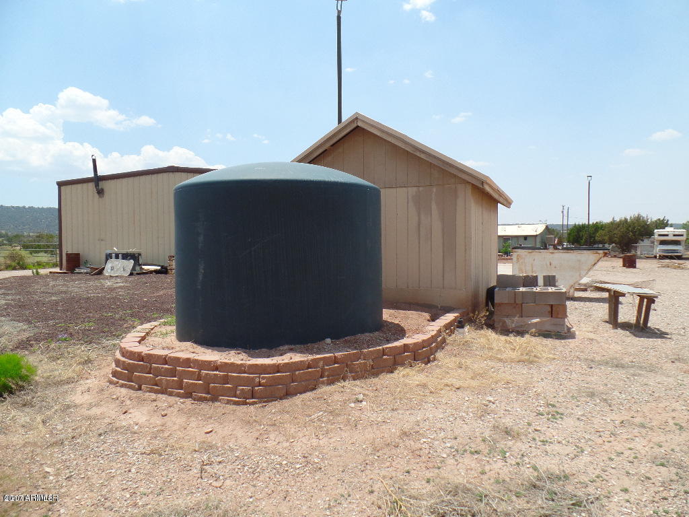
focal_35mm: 23
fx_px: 458
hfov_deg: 73.9
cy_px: 258
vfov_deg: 58.9
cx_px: 344
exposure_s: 1/1000
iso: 100
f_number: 3.5
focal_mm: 4.1
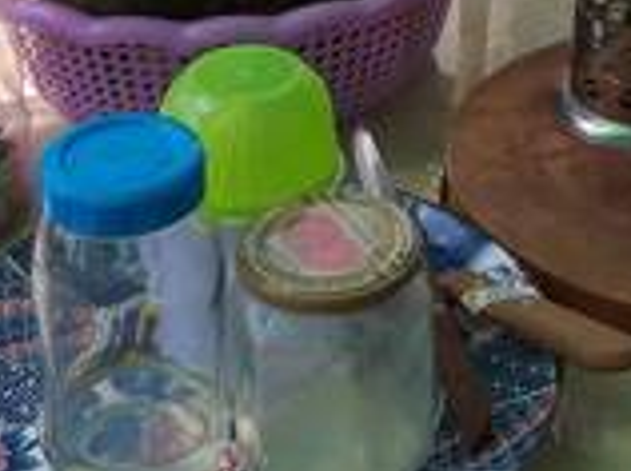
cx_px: 475
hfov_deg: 19.7
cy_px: -140
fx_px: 1802
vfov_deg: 14.3
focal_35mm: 99
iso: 40
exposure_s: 1/1054
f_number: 1.7
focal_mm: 3.93
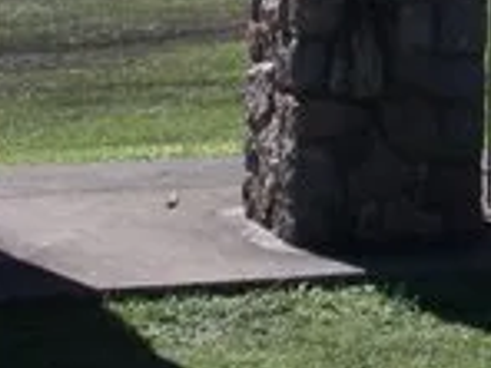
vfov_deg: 9.1
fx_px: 2269
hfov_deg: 11.8
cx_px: 733
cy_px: -103
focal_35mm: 160
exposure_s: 1/100
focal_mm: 6.6
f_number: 10
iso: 64
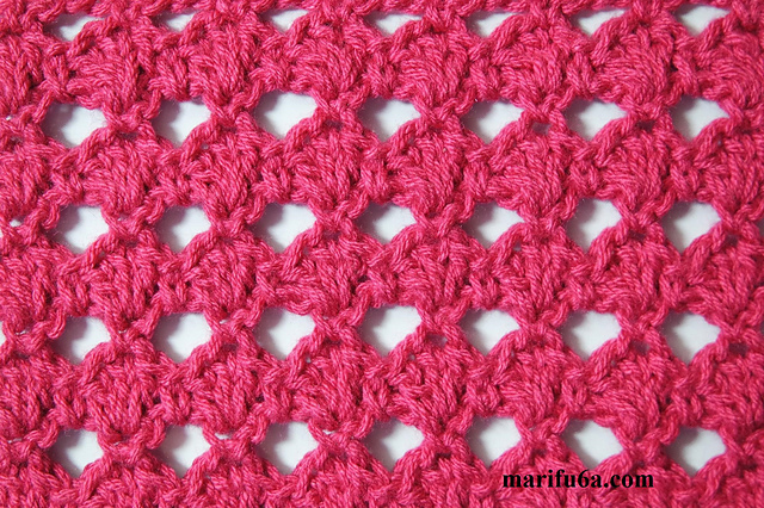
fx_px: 1464
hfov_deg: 29.3
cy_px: 254
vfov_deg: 19.7
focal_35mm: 69
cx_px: 382
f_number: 5.6
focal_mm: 45
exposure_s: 1/80
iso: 800
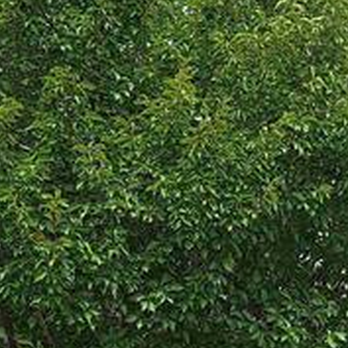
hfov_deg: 14.1
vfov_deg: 13.5
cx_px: 263
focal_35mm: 123
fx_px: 1399
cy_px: 486
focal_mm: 5.23
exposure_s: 1/1020
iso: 50
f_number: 1.8
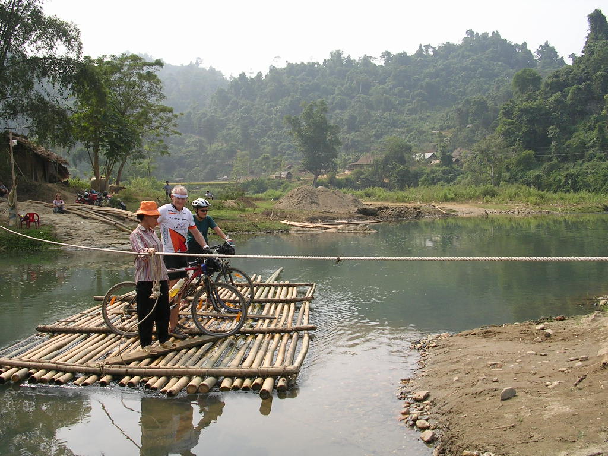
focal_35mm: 38
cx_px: 304
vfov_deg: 37.7
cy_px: 228
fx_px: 667
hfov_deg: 49.0
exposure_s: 1/183
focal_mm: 5.8
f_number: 5.6
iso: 50
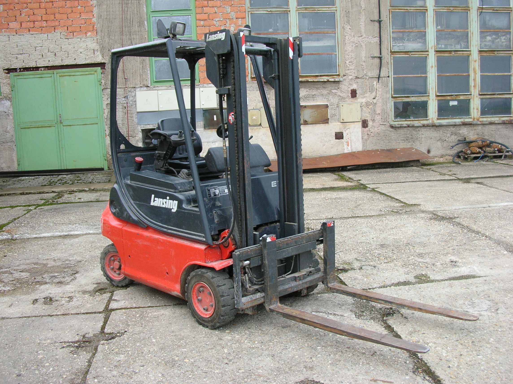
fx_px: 548
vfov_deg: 38.6
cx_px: 256
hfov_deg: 50.2
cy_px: 192
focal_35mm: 37
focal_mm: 6.2
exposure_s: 1/248
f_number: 2.9
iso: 50
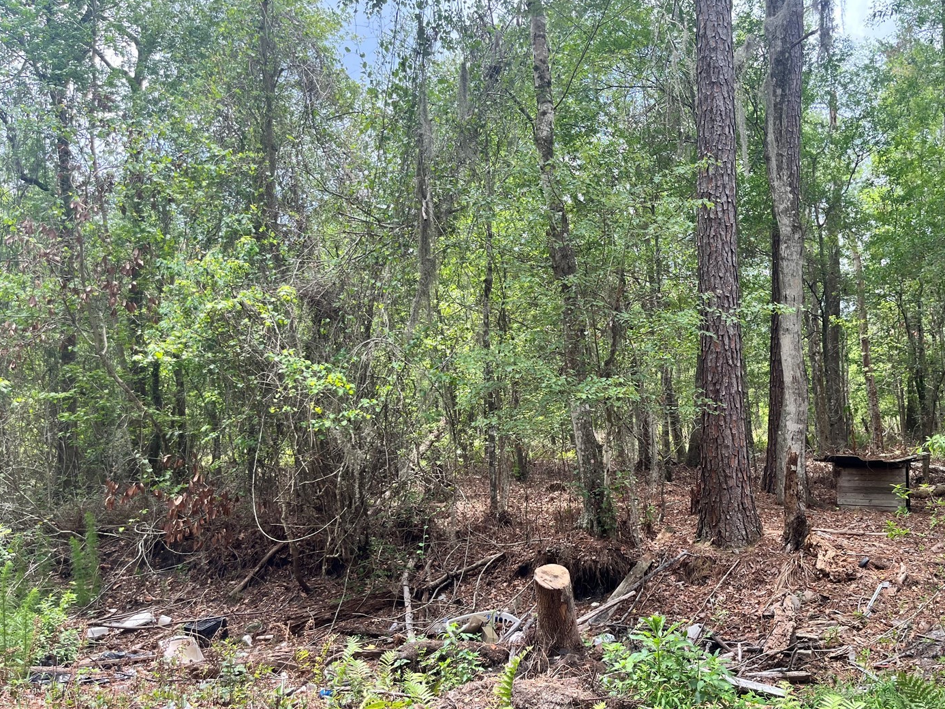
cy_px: 370
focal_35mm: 30
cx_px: 527
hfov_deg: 59.8
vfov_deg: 46.8
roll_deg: +1.5
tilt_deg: +3.0
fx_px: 819
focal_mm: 5.1
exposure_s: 1/522
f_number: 1.6
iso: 50
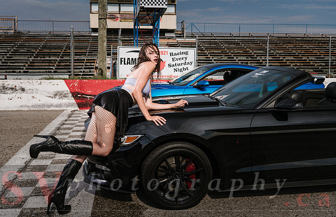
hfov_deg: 47.8
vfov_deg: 31.9
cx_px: 168
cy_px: 108
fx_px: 380
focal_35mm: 41
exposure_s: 1/250
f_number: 5
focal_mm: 40
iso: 50
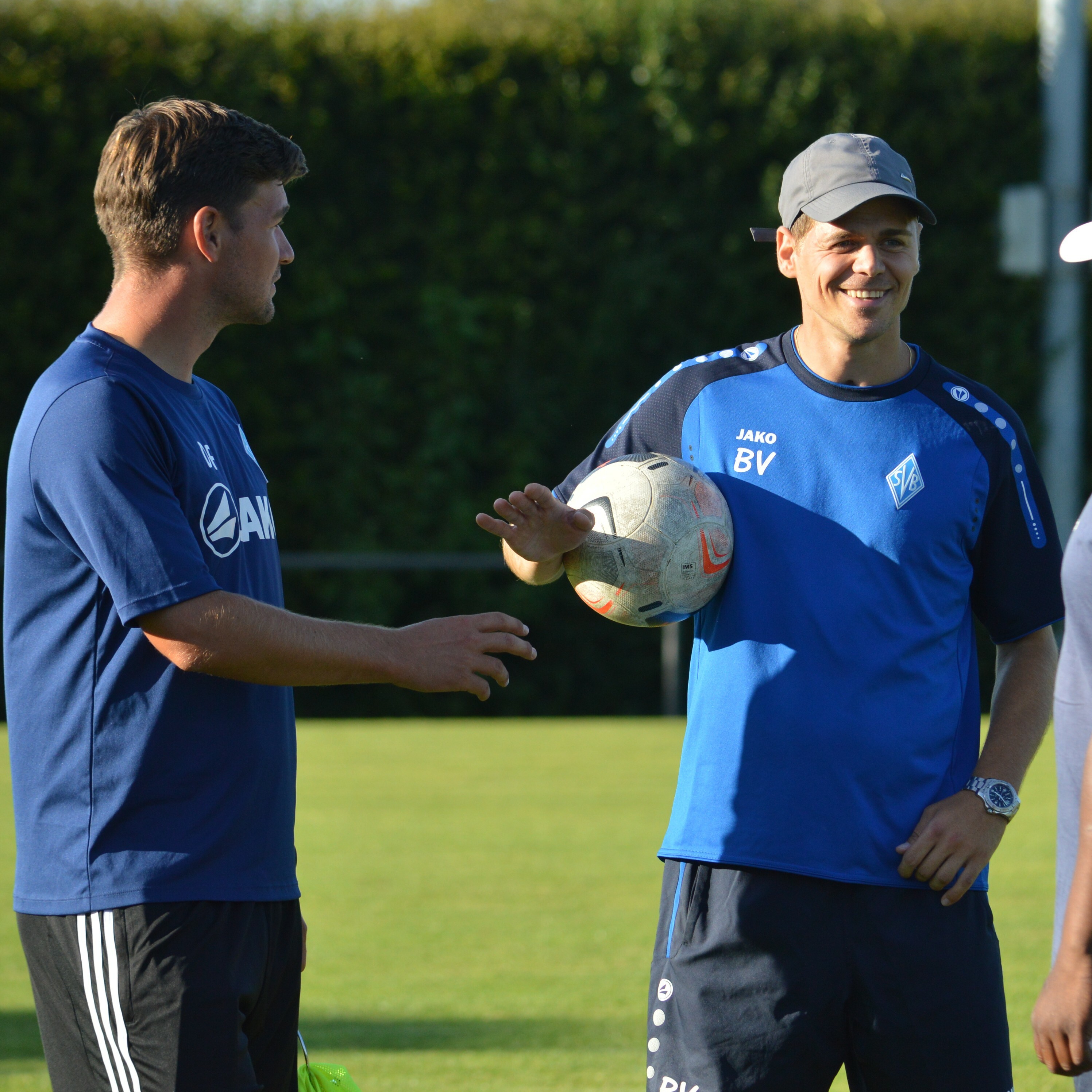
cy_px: 546
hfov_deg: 6.1
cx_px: 648
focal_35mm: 288
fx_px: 10279
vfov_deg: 6.1
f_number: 5
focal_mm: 150
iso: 400
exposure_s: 1/1250
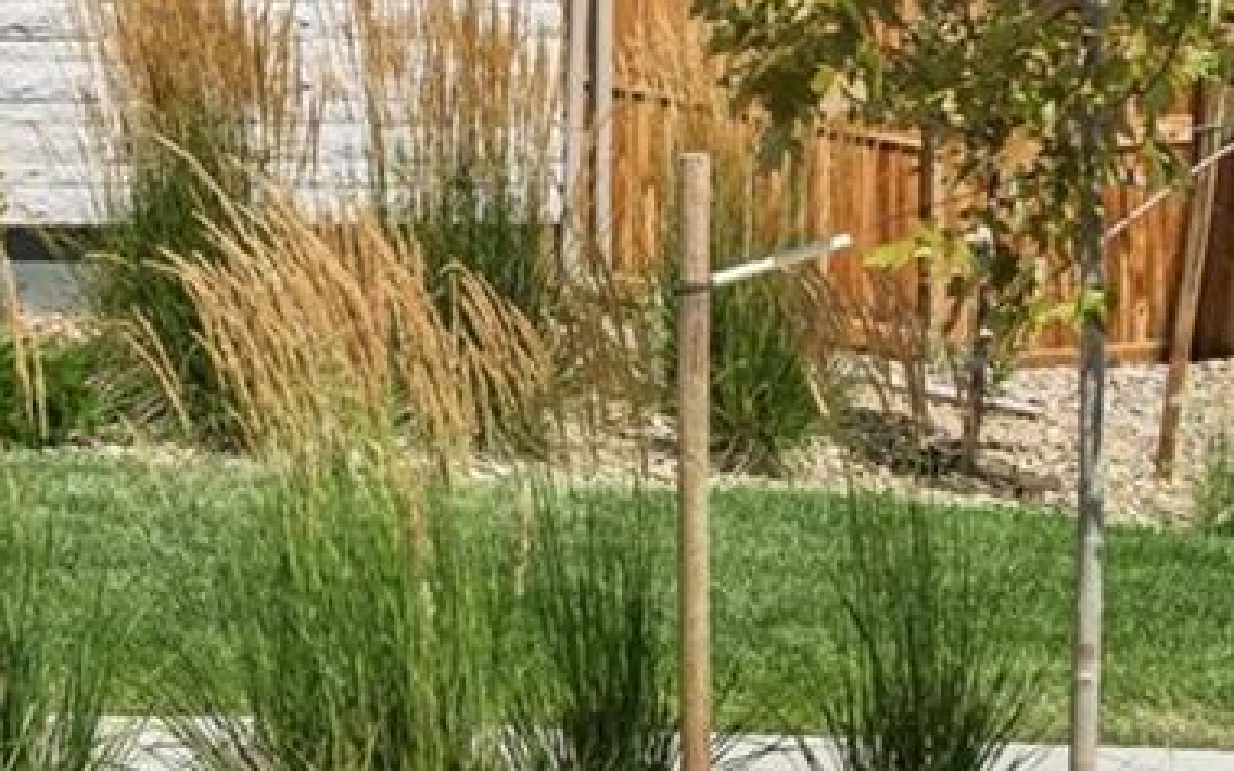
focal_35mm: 155
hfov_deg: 12.3
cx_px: -1045
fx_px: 5213
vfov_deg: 8.1
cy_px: -745
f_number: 9
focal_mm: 36
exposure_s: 1/2000
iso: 400
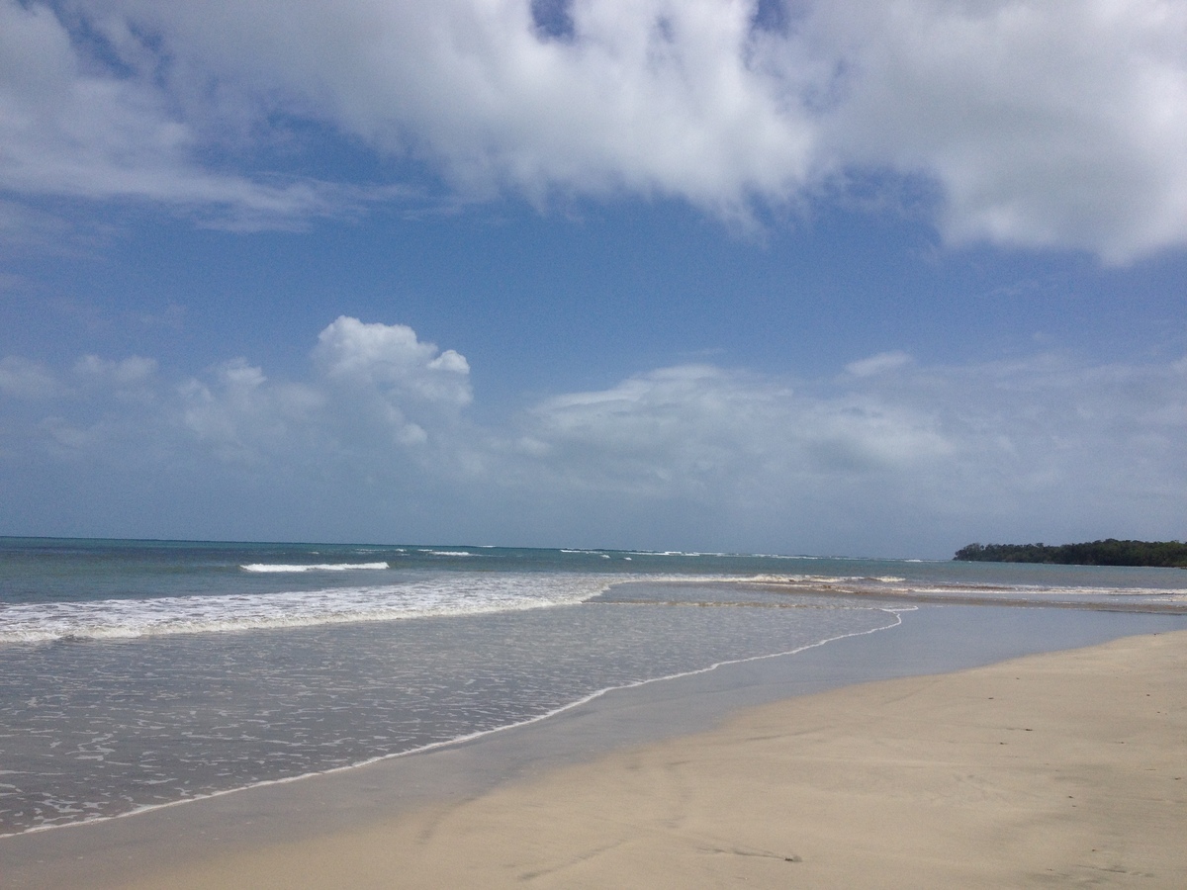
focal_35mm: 35
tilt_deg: +1.2
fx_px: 1200
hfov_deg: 52.6
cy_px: 445
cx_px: 594
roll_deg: -1.2
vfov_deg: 40.7
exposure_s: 1/5525
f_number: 2.4
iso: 50
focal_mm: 4.28
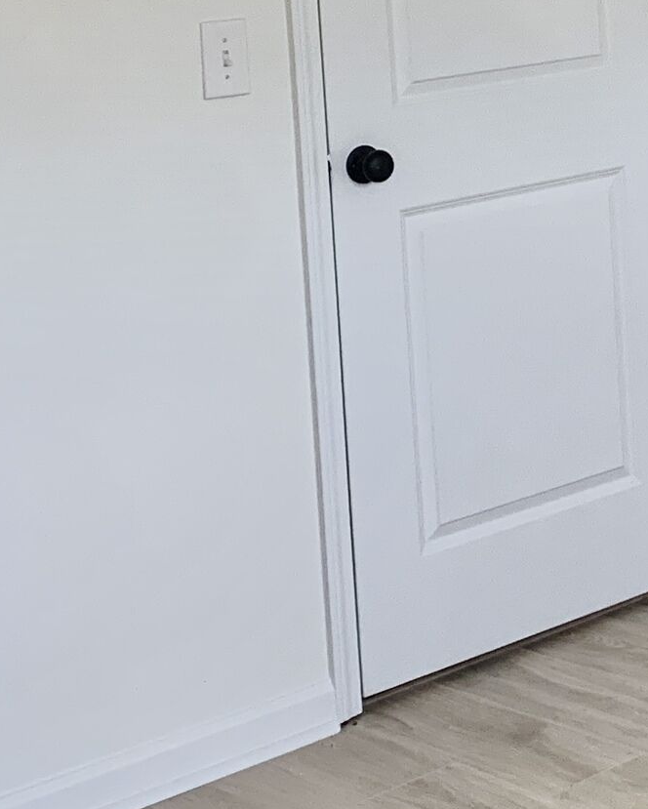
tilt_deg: -4.2
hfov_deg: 15.0
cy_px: 6
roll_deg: +2.4
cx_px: 1005
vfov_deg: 19.8
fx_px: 2252
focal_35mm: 94
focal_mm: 4.25
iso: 80
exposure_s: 1/120
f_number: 1.8
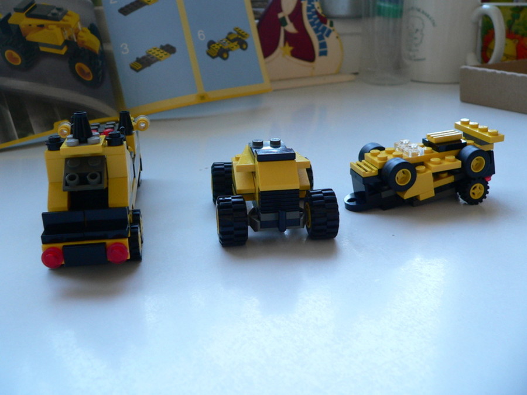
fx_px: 548
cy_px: 198
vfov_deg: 39.7
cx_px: 264
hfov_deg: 51.4
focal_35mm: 36
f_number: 2.8
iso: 200
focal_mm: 6
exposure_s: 1/60
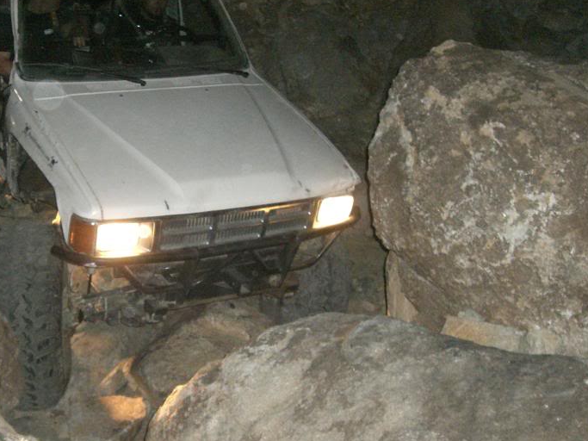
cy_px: 252
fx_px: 968
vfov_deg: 25.6
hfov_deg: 33.5
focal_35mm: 57
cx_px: 197
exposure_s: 1/60
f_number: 2.7
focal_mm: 6.2
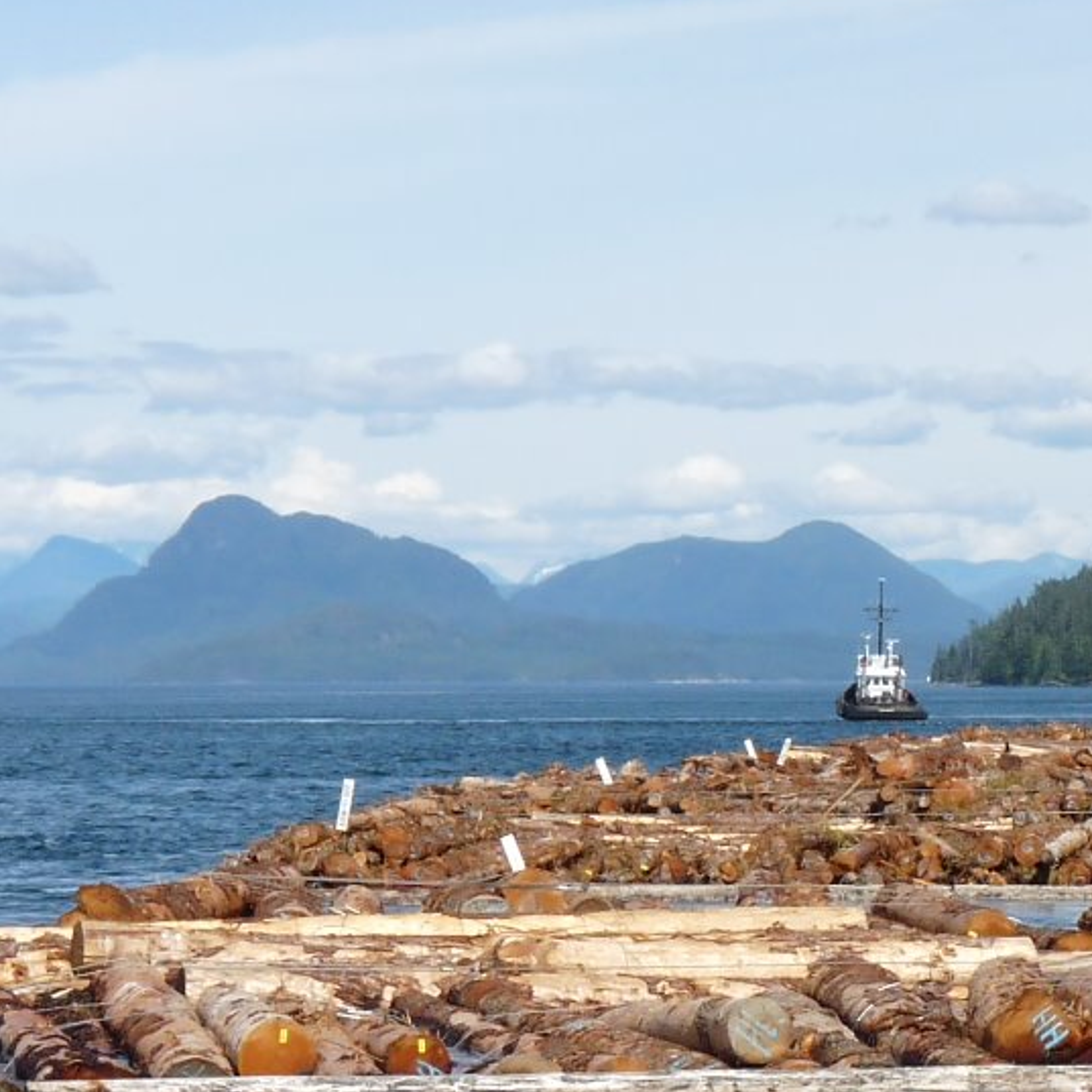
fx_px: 5710
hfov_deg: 10.9
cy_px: 754
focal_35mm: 160
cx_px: 974
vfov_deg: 10.9
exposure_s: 1/500
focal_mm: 9.5
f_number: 5.6
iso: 100
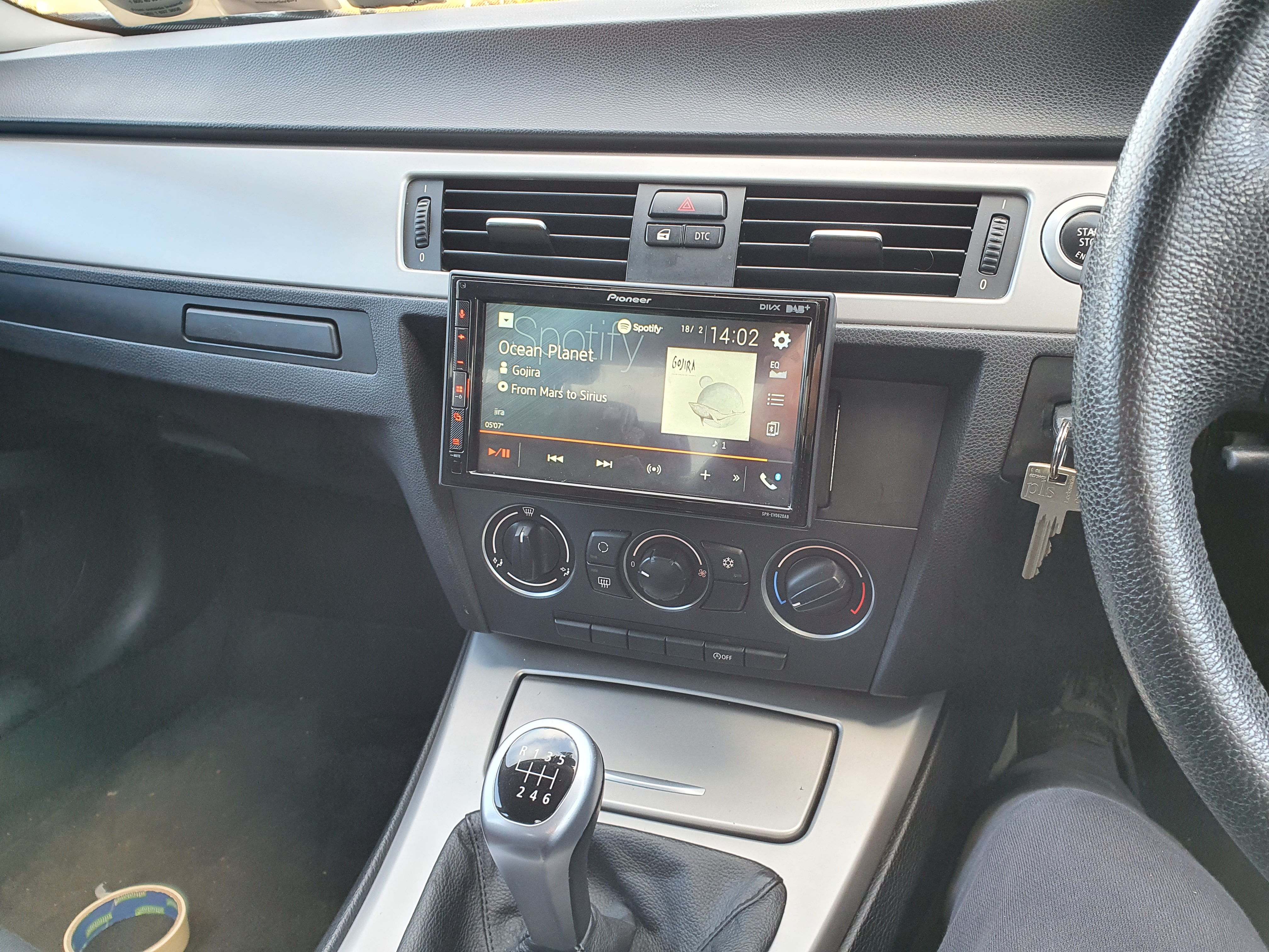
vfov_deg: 53.1
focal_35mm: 26
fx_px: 953
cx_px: 634
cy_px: 476
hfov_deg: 67.3
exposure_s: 1/100
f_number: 2.4
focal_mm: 4.32
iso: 160
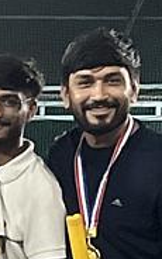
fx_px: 1907
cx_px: -325
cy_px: 403
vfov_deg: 7.6
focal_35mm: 270
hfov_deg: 4.7
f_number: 1.6
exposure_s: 1/33
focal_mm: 5.1
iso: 400
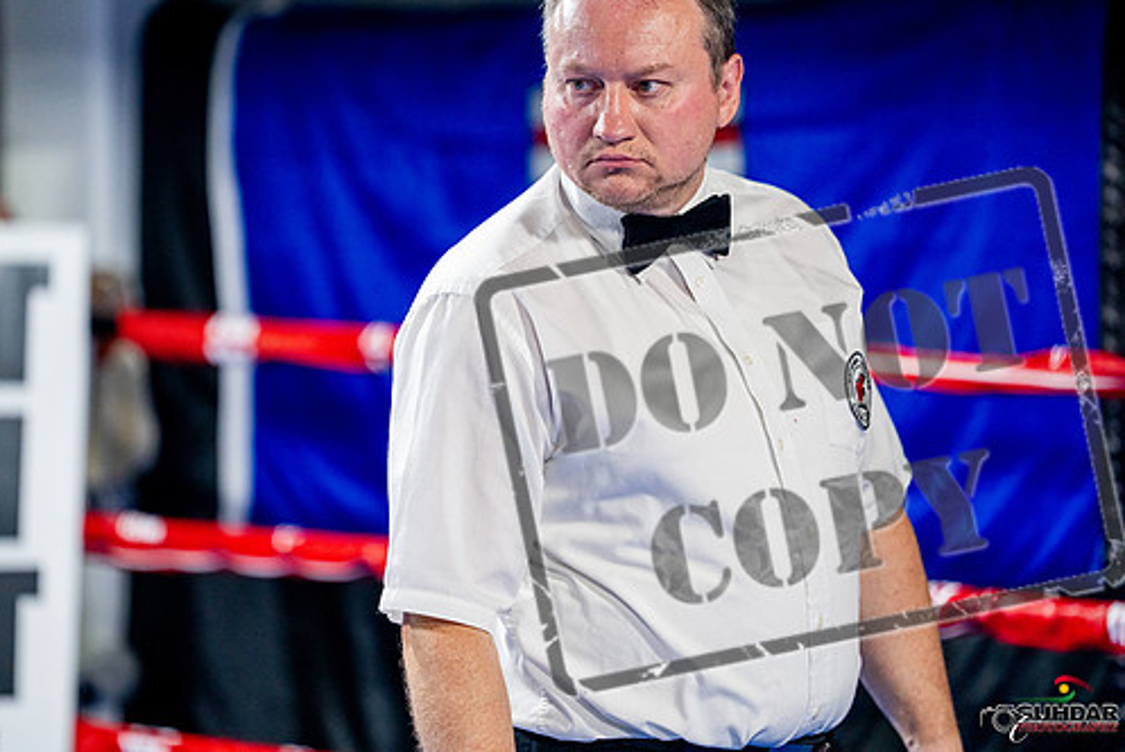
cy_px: 316
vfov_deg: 7.9
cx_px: 480
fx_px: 5472
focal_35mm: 175
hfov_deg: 11.7
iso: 2500
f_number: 2
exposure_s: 1/800
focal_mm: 150
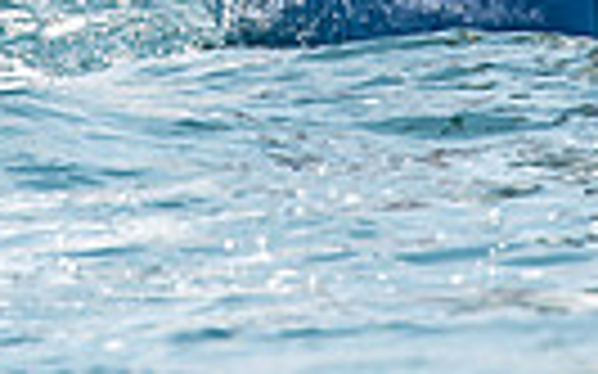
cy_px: -466
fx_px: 32483
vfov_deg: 0.7
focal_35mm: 1994
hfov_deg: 1.1
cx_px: 306
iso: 200
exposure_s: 1/1000
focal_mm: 300
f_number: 6.3
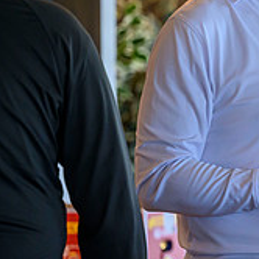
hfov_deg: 3.6
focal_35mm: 490
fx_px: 4148
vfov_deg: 3.6
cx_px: 451
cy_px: 37
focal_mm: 165
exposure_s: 1/320
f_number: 3.5
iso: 2000
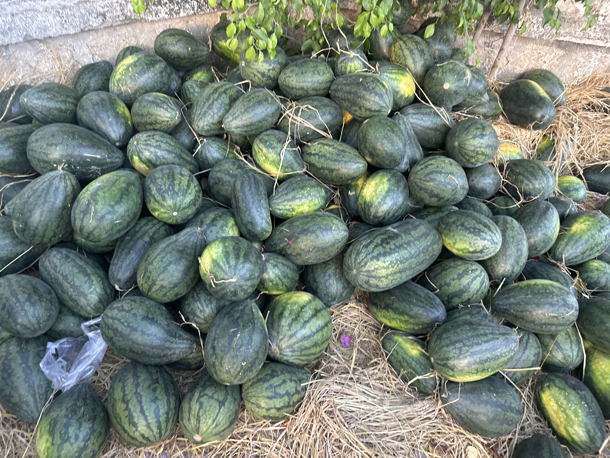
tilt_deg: -43.2
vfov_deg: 56.8
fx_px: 423
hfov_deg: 71.6
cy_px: 229
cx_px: 305
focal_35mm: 24
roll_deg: -8.8
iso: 250
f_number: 1.78
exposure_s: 1/60
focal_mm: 6.86
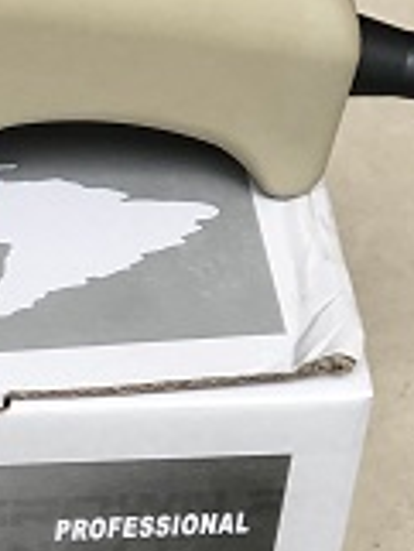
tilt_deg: -45.0
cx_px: -482
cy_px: 397
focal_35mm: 283
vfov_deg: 7.0
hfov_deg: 5.1
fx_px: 4507
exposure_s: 1/60
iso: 25
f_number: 2.8
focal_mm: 6.6
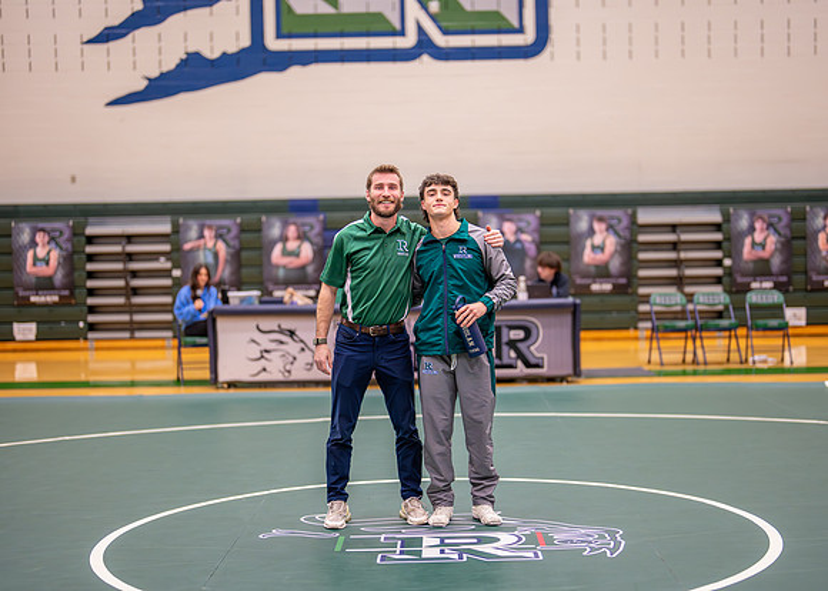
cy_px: 313
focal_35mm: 59
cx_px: 433
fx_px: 1378
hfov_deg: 33.4
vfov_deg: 24.2
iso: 1000
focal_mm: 50
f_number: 1.2
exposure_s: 1/800
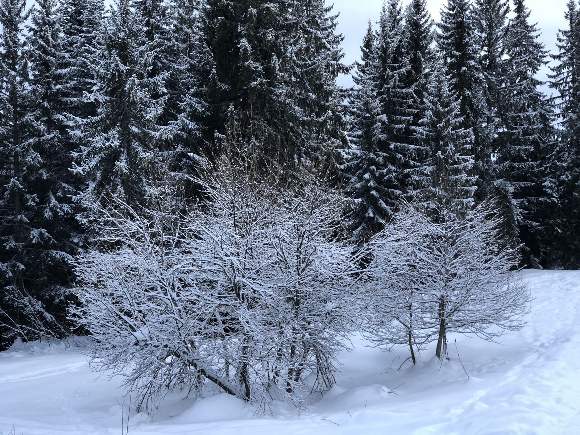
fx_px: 871
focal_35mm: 52
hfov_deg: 36.8
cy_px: 218
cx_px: 290
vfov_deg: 28.0
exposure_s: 1/50
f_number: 2.4
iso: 40
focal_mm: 6
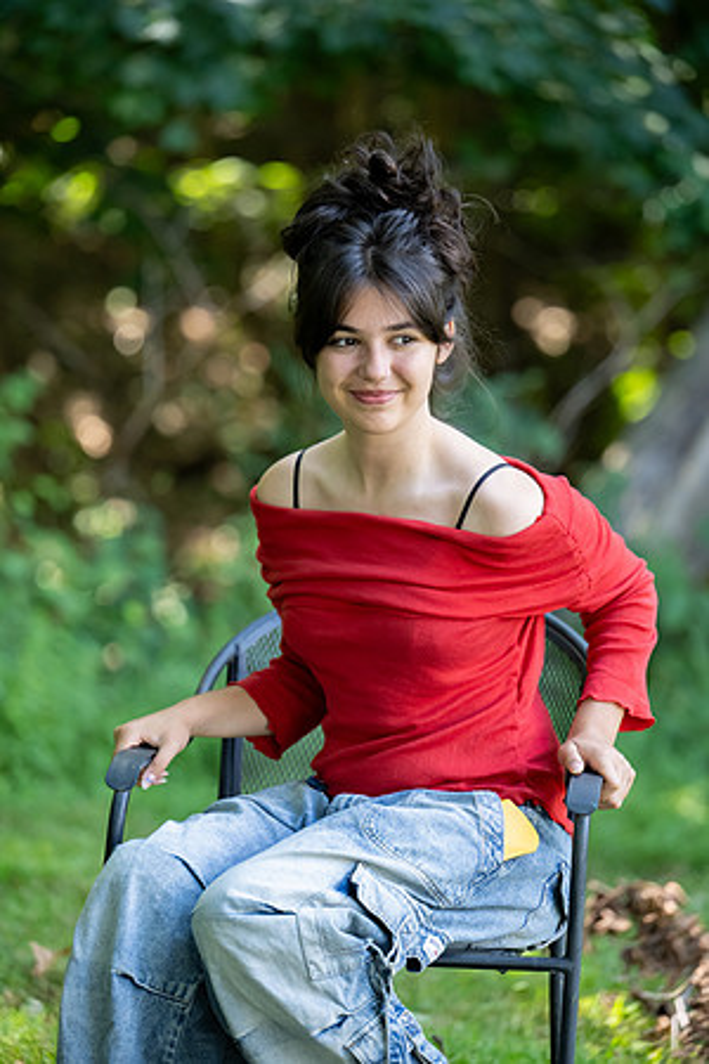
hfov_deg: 10.5
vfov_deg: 15.8
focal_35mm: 130
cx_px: 354
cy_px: 532
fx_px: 3840
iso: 1250
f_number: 3.2
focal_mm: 130
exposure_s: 1/500
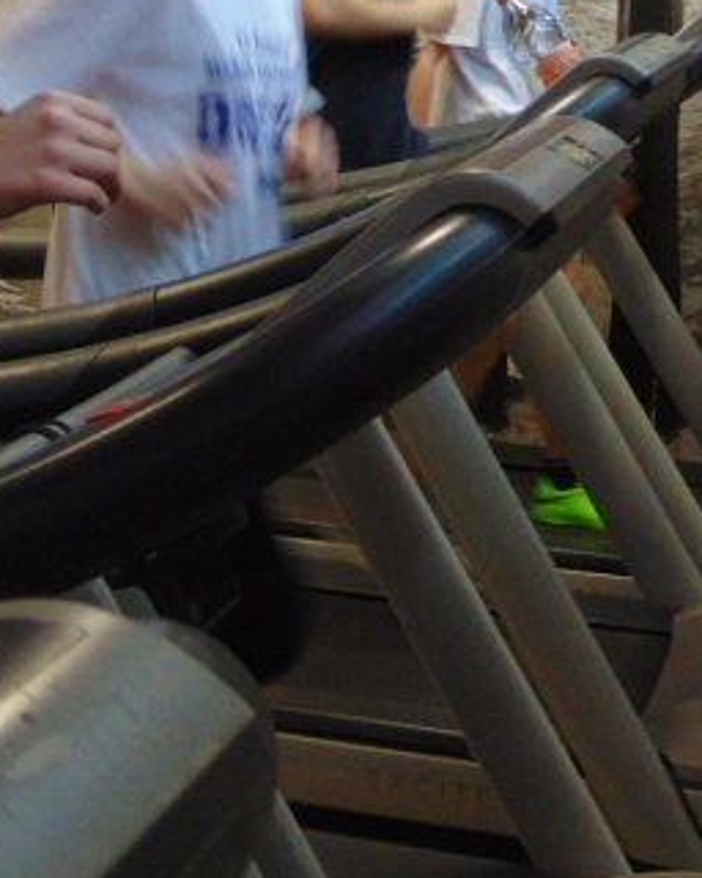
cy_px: 11
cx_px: 420
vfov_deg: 23.5
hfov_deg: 19.6
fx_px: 2026
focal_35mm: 78
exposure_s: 1/30
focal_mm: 4.5
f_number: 3
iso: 200
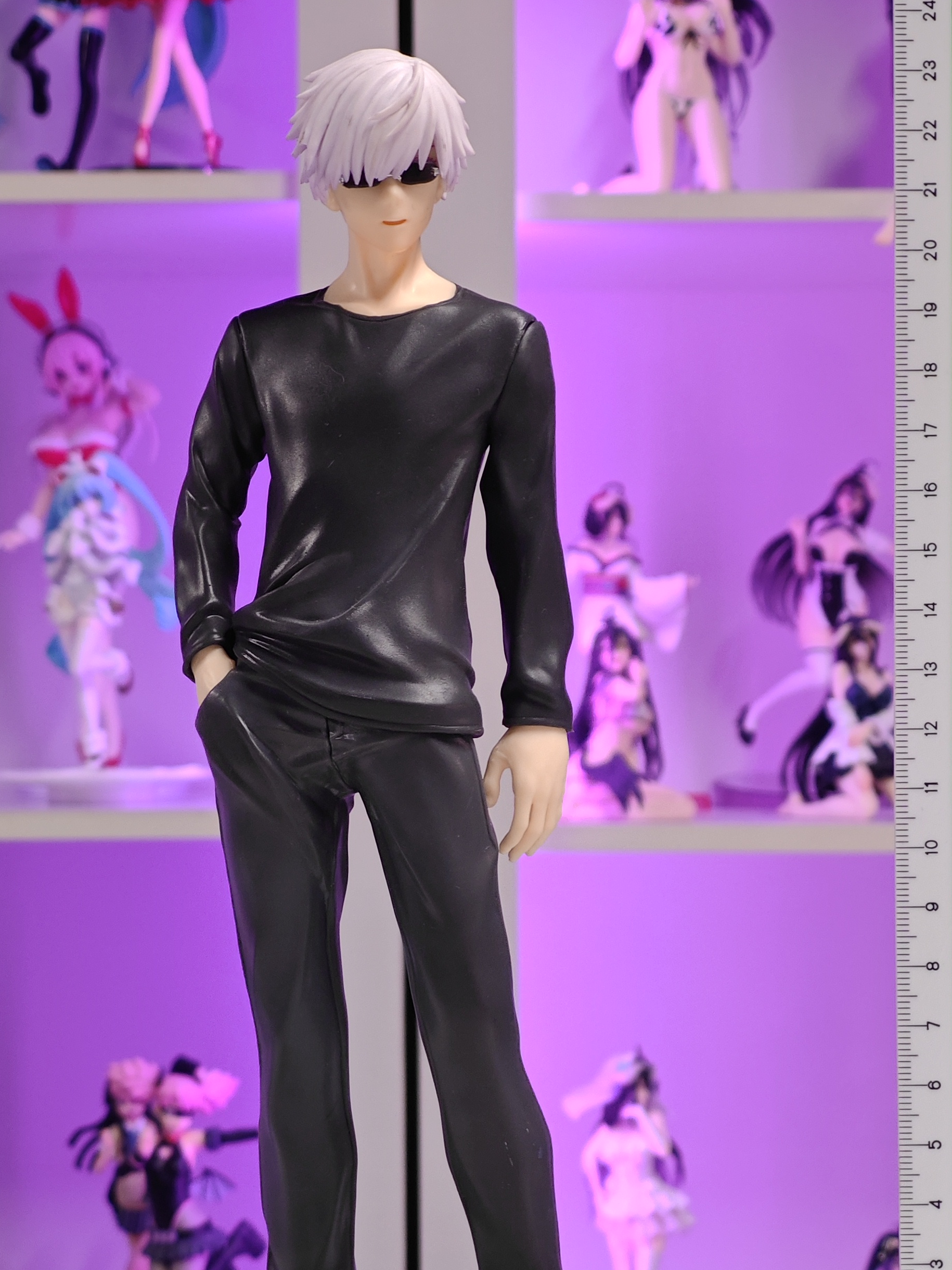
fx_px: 3924
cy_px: 823
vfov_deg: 18.3
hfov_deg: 13.8
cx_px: 460
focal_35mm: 107
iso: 400
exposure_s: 1/17.8
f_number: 2.4
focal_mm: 7.48
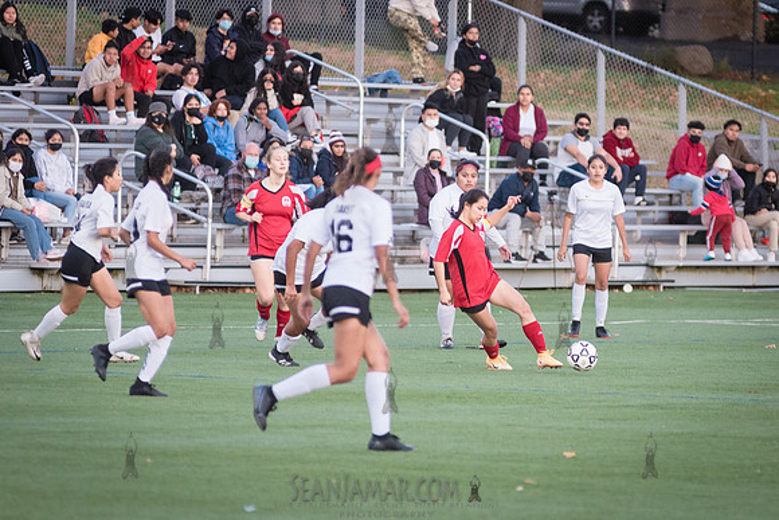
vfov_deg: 4.2
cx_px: 544
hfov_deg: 6.3
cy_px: 245
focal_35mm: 329
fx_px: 7129
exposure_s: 1/640
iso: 2000
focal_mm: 200
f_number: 4
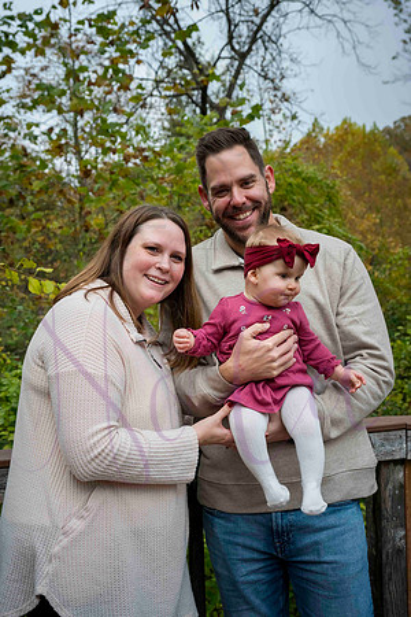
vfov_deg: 39.6
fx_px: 856
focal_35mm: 50
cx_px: 206
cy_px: 308
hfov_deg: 27.0
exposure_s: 1/500
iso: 400
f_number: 6.3
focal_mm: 50
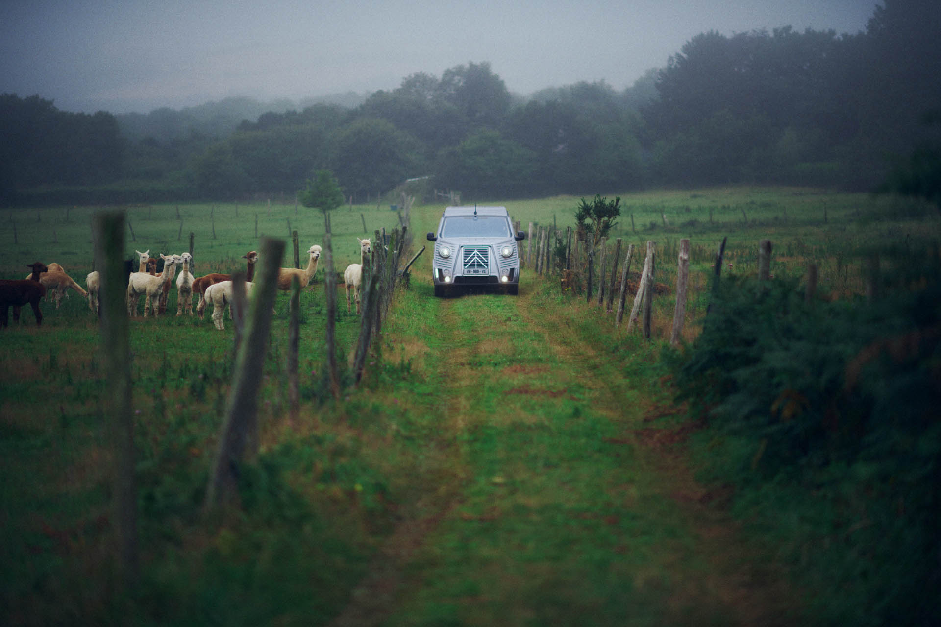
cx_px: 470
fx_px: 2222
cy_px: 314
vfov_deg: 16.1
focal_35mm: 85
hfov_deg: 23.9
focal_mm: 85
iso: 500
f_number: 1.4
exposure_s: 1/4000
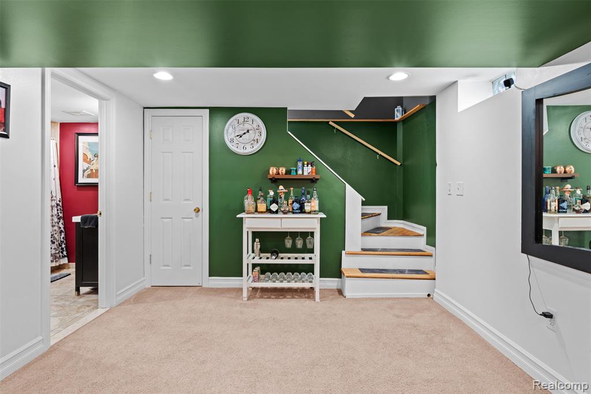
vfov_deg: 64.5
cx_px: 296
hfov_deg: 86.9
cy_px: 197
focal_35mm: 19
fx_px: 312
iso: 400
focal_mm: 19
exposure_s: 1/1.25
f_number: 8
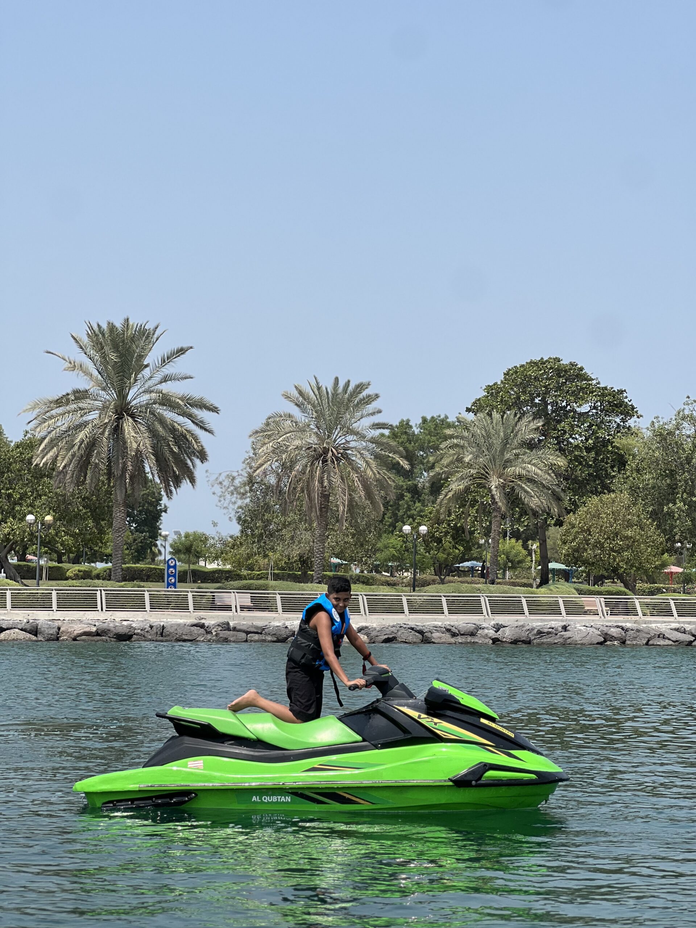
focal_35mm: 77
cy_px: 464
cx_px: 348
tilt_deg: +3.2
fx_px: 2064
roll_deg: -0.3
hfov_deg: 19.1
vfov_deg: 25.3
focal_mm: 9
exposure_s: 1/809
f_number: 2.8
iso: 32
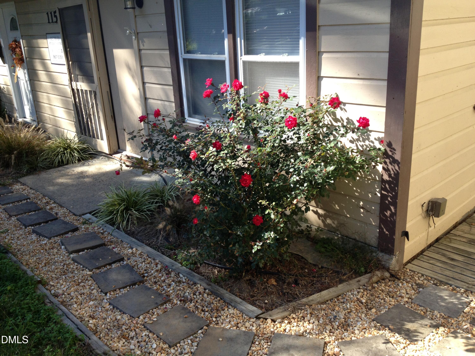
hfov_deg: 52.6
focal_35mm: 35
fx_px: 480
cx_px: 238
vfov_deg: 40.7
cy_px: 178
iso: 64
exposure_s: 1/460
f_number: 2.4
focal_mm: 4.28
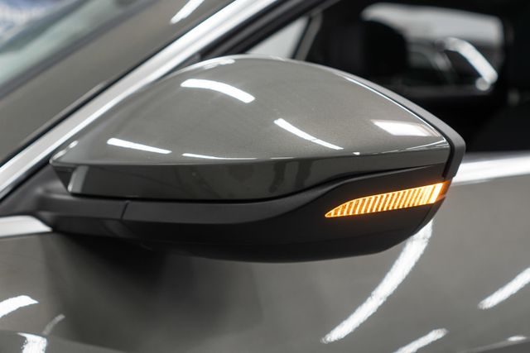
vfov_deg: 31.9
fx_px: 618
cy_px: 176
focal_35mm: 42
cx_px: 265
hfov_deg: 46.4
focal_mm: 28
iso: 200
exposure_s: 1/40
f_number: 3.2
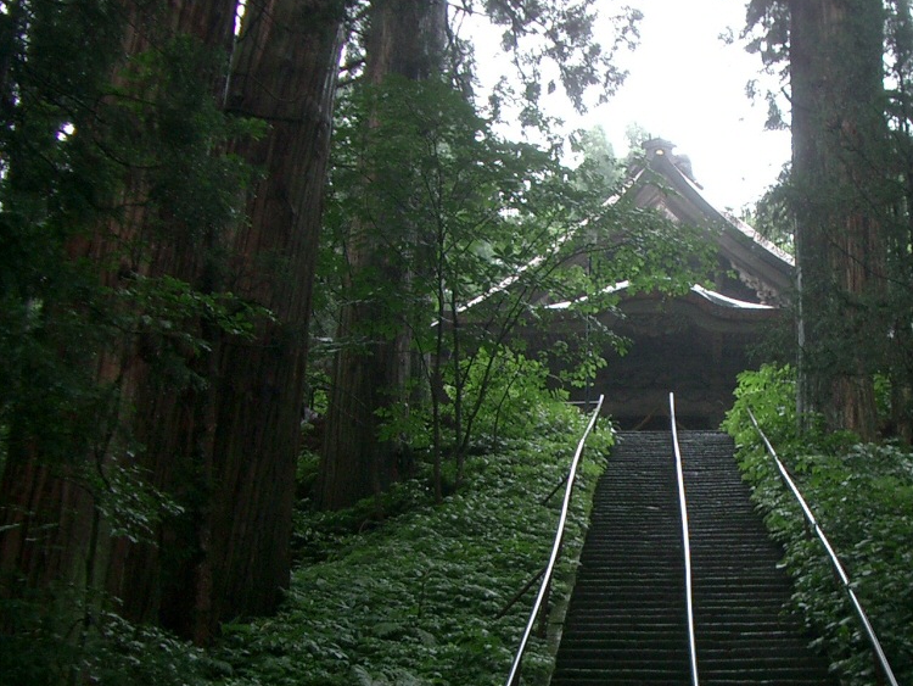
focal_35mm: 56
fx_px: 1477
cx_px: 691
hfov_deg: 33.6
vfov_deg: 26.0
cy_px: 445
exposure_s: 1/40
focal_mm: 5.8
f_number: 2.6
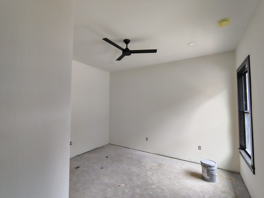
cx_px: 132
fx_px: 122
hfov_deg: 94.5
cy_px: 99
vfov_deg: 78.1
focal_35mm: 16
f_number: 2.2
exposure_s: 1/50
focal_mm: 2.13
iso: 310
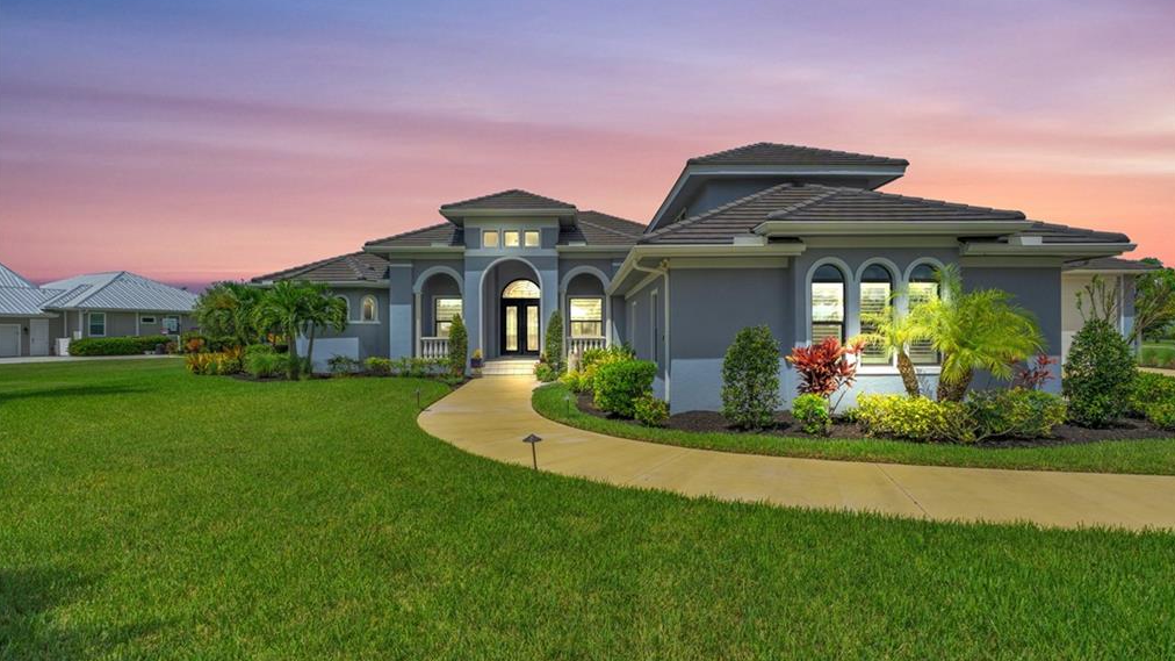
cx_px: 588
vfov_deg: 61.0
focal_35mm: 18
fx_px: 561
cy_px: 332
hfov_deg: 92.7
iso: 200
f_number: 9
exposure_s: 1/800
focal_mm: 17
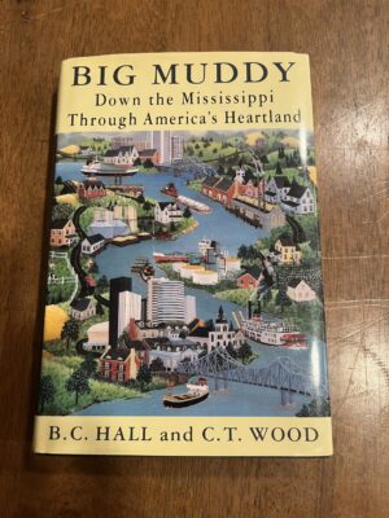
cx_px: 194
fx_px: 390
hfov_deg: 53.1
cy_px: 259
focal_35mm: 26
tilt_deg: -79.6
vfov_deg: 67.3
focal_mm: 5.1
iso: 160
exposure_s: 1/60
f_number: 1.6
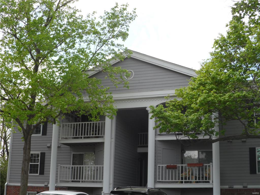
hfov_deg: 36.2
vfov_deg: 27.5
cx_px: 130
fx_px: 398
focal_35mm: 53
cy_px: 98
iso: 80
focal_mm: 8.7
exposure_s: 1/350
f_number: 4
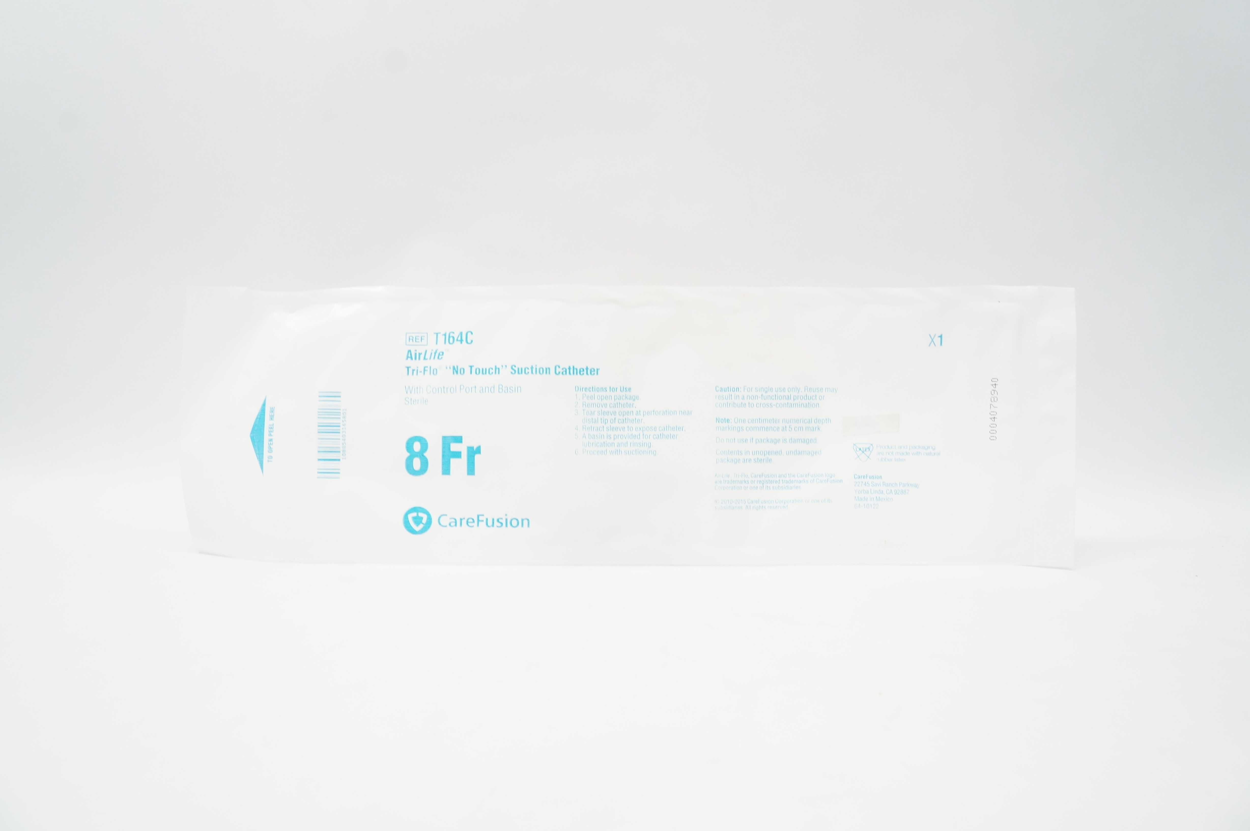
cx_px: 625
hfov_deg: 67.4
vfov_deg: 47.8
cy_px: 416
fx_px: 936
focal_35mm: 27
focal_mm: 18
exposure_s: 1/40
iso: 800
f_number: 8
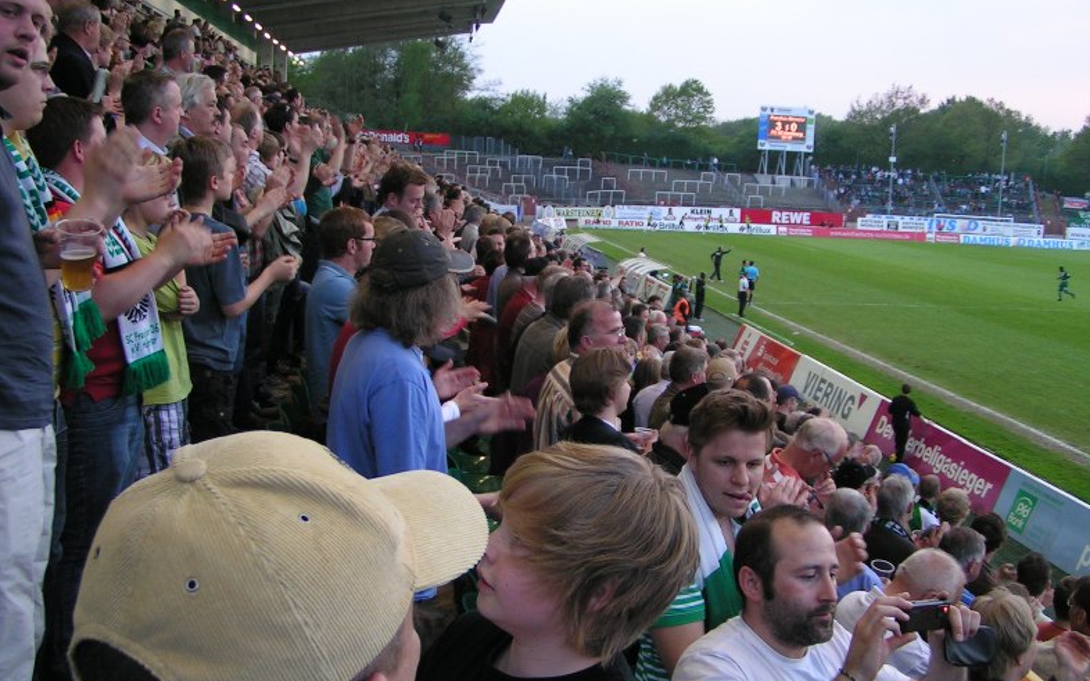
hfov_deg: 48.2
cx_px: 553
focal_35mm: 41
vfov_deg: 31.2
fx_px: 1218
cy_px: 352
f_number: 2.8
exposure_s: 1/40
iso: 80
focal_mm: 5.8
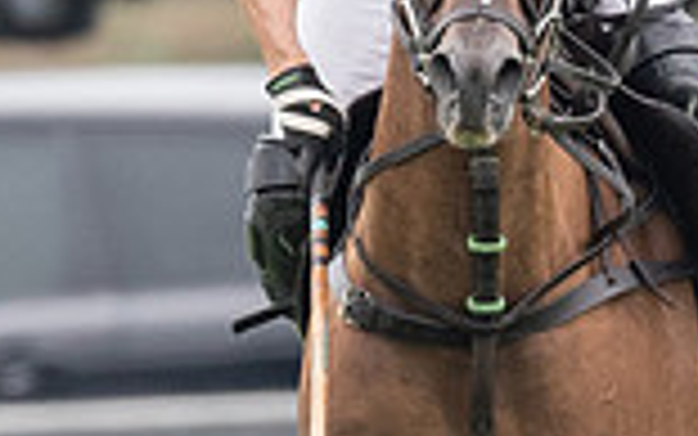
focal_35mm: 3994
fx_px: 76004
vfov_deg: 0.3
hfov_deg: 0.5
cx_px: 316
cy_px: 527
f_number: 4
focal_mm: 500
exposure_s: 1/2000
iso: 800
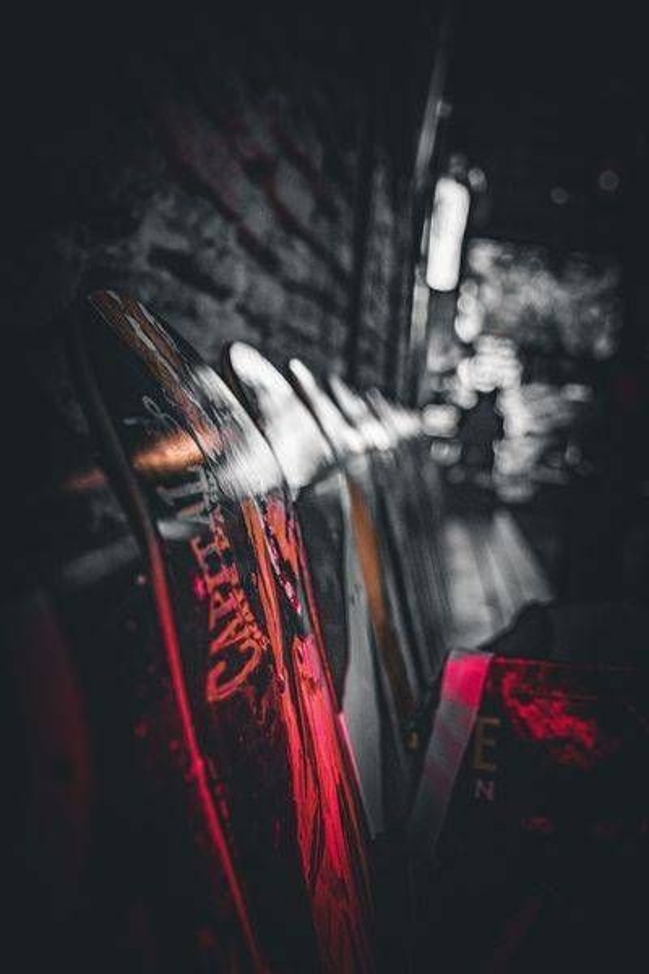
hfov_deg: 53.1
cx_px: 324
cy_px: 487
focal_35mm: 24
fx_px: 649
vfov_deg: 73.7
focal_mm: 24
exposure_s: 1/125
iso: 800
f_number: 2.8
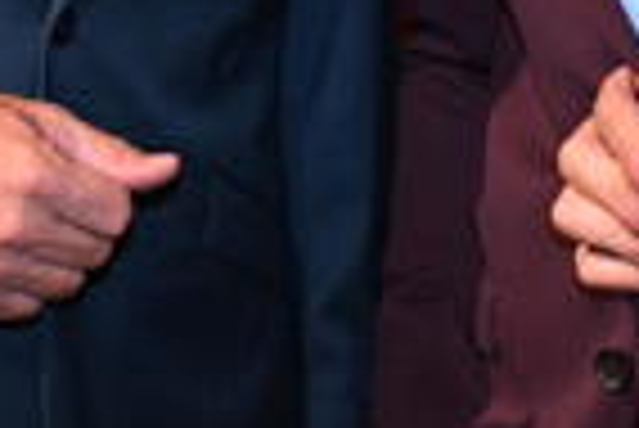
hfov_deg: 11.7
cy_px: -248
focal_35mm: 175
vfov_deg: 7.7
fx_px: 3109
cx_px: 207
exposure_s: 1/160
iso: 1600
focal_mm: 36
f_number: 5
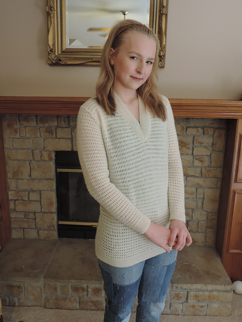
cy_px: 161
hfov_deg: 46.8
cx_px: 121
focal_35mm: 30
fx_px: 280
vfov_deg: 60.0
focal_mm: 5.3
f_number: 3.1
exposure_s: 1/30
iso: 400
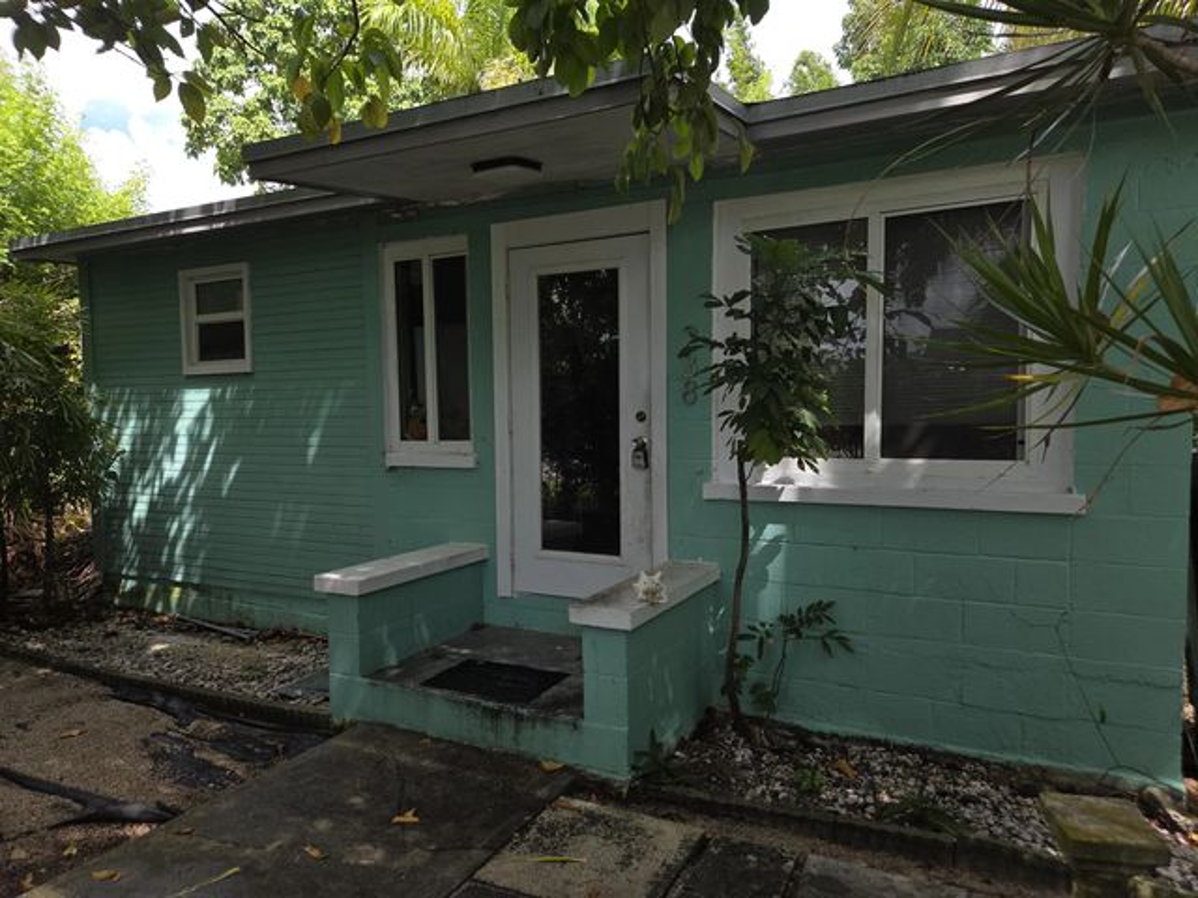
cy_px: 449
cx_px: 599
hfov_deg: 73.9
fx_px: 796
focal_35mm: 23
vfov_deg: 58.9
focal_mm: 5.4
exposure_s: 1/528
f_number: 1.8
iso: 25
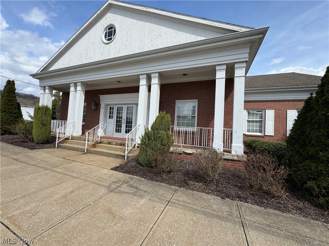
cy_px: 123
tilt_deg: +7.3
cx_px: 164
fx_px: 133
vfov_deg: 85.7
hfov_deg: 102.1
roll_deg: -3.2
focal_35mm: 14
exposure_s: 1/1832
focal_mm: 2.22
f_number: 2.2
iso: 50
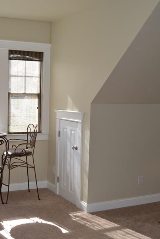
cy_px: 120
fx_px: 346
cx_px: 55
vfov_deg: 38.2
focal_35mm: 52
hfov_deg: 25.9
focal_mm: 22
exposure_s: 1/125
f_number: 4
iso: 220
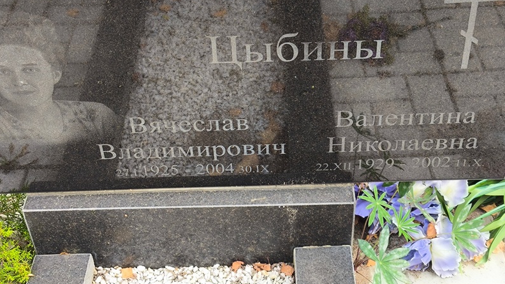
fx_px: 736
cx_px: 254
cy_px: 103
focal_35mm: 55
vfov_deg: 21.8
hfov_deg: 37.9
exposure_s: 1/152
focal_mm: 4.71
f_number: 1.7
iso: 50
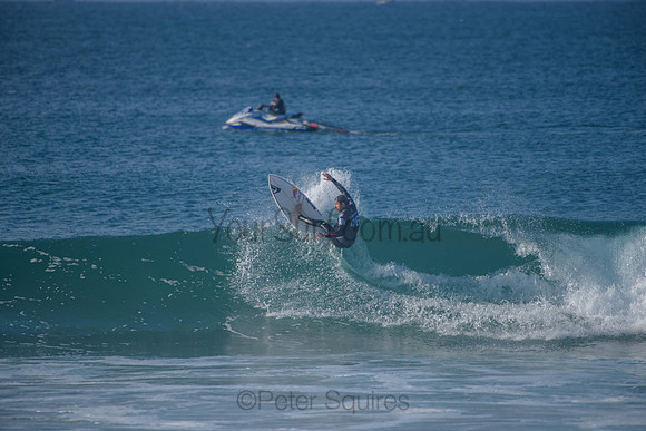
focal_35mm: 515
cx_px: 323
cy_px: 216
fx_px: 9240
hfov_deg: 4.0
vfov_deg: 2.7
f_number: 5.6
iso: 250
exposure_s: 1/2000
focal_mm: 500
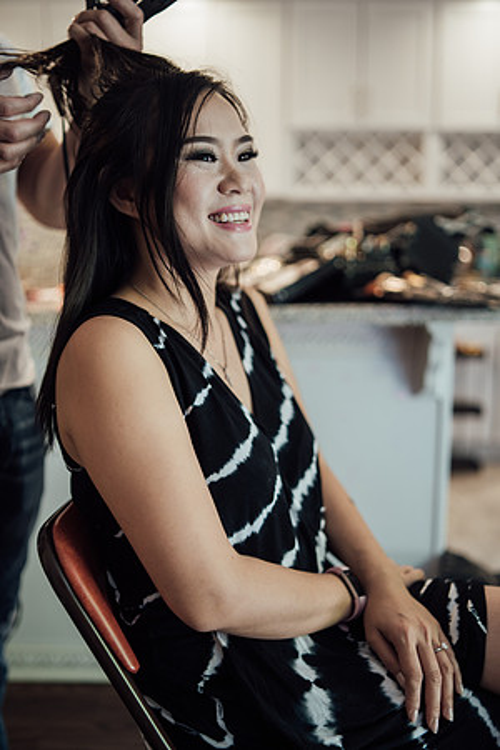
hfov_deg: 37.9
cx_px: 250
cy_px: 375
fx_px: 729
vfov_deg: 54.4
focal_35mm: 35
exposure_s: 1/320
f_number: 1.4
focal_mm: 35
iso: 640
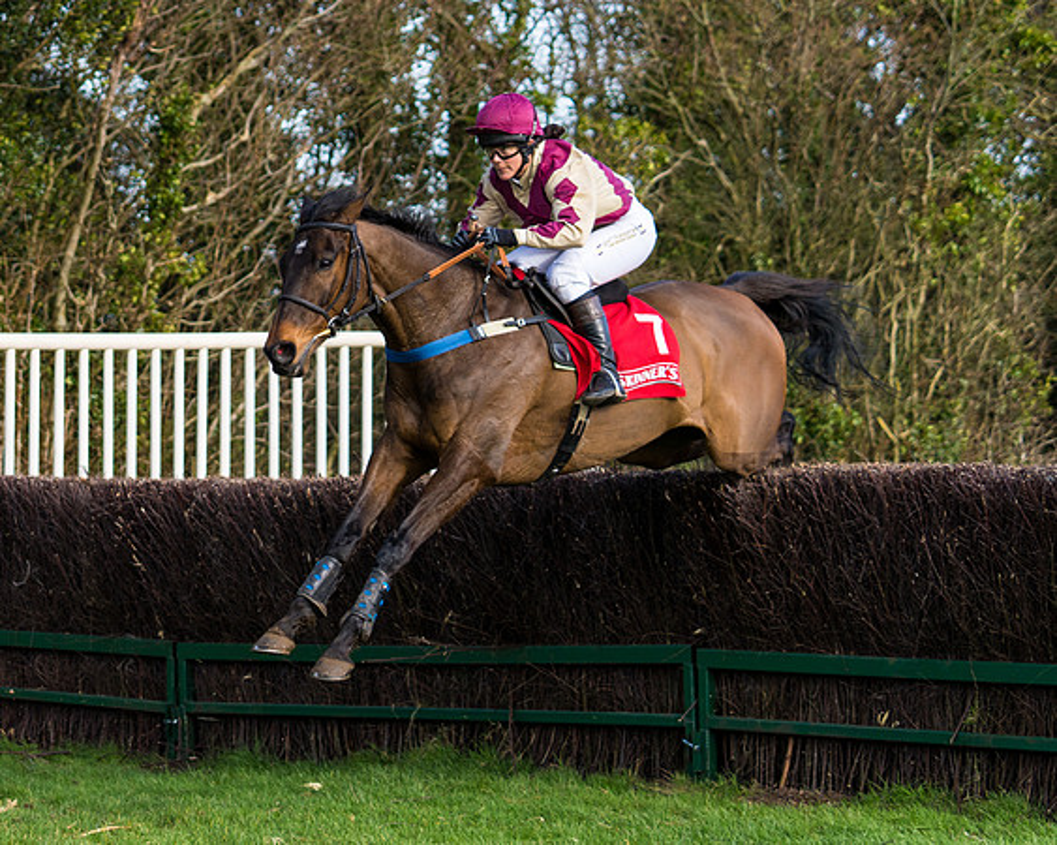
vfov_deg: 11.5
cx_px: -20
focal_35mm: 134
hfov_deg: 14.2
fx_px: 4185
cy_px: 128
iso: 200
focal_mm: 70
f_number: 2.8
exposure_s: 1/2000
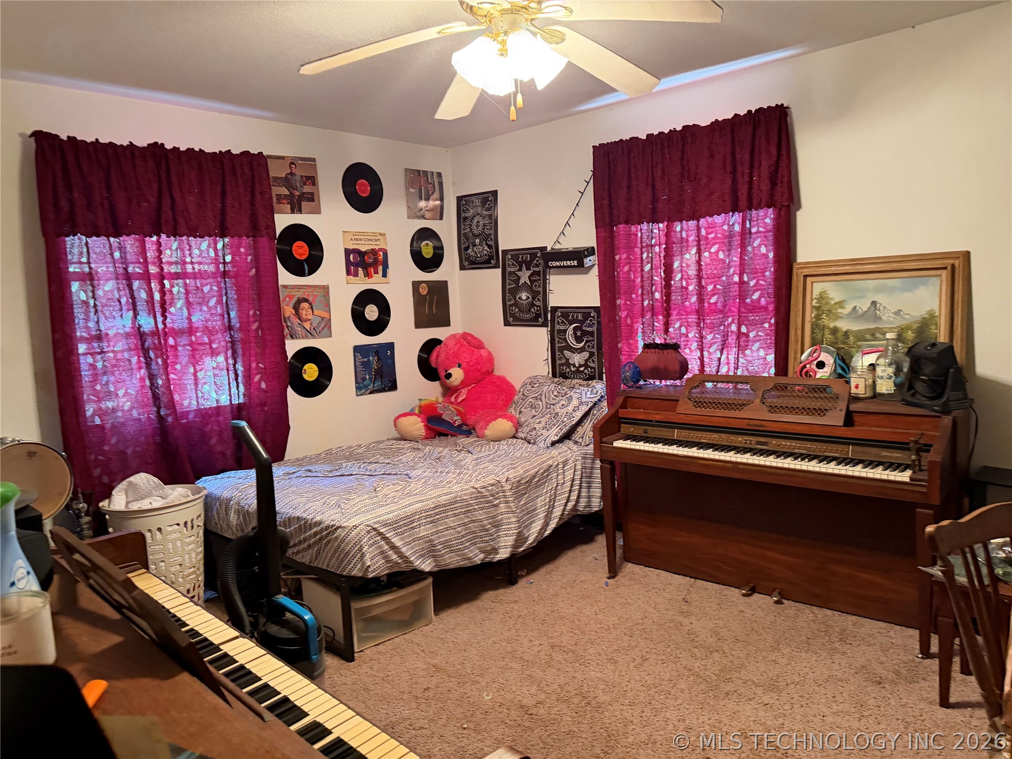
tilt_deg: -3.0
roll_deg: +3.4
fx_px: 702
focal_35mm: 24
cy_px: 380
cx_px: 506
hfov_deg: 71.6
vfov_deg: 56.8
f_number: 1.78
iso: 640
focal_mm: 6.76
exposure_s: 1/60
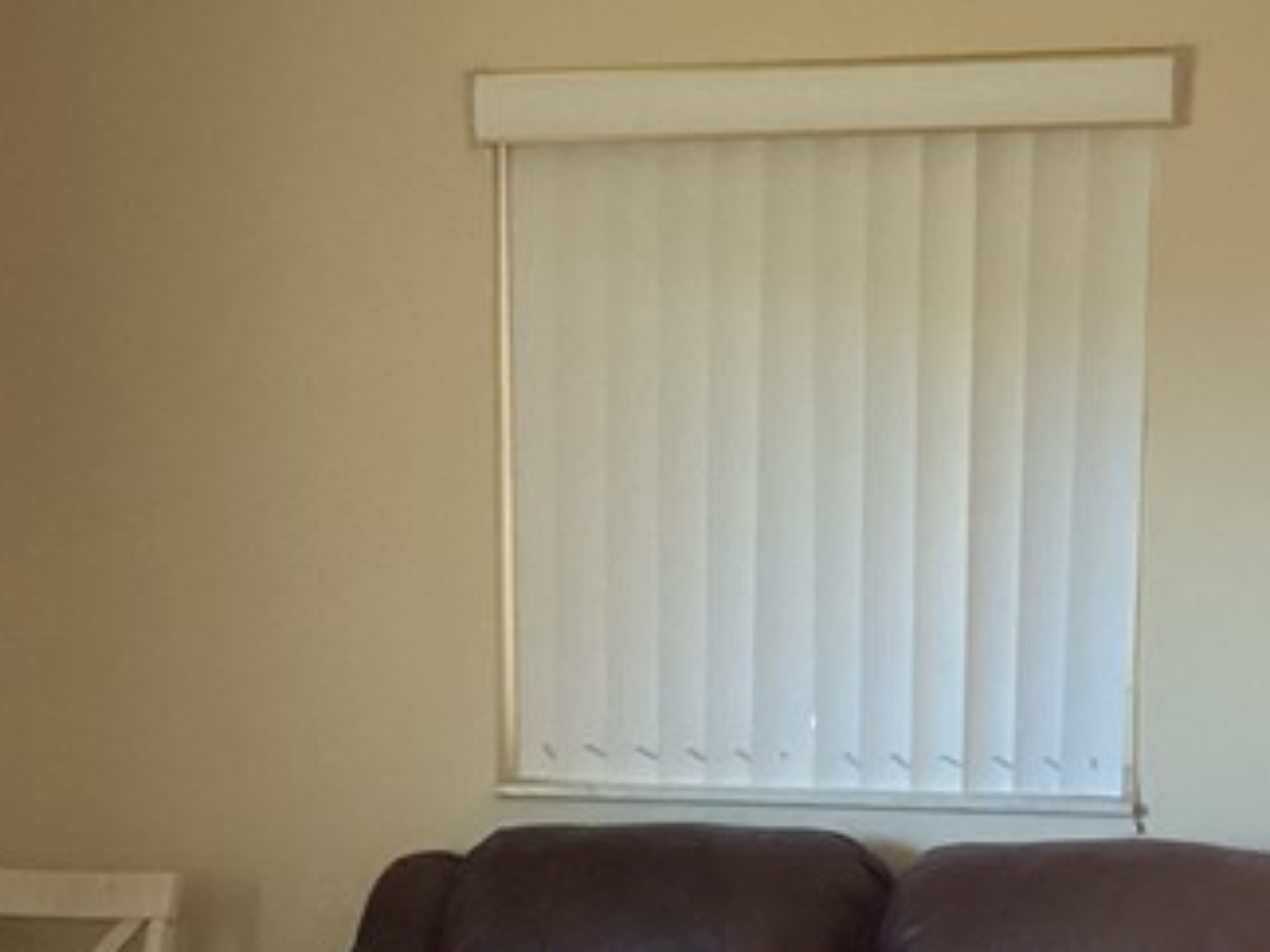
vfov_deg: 14.5
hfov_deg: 20.0
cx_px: 662
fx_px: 3595
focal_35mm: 98
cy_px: 1191
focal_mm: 3.3
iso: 320
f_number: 2.4
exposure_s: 1/60
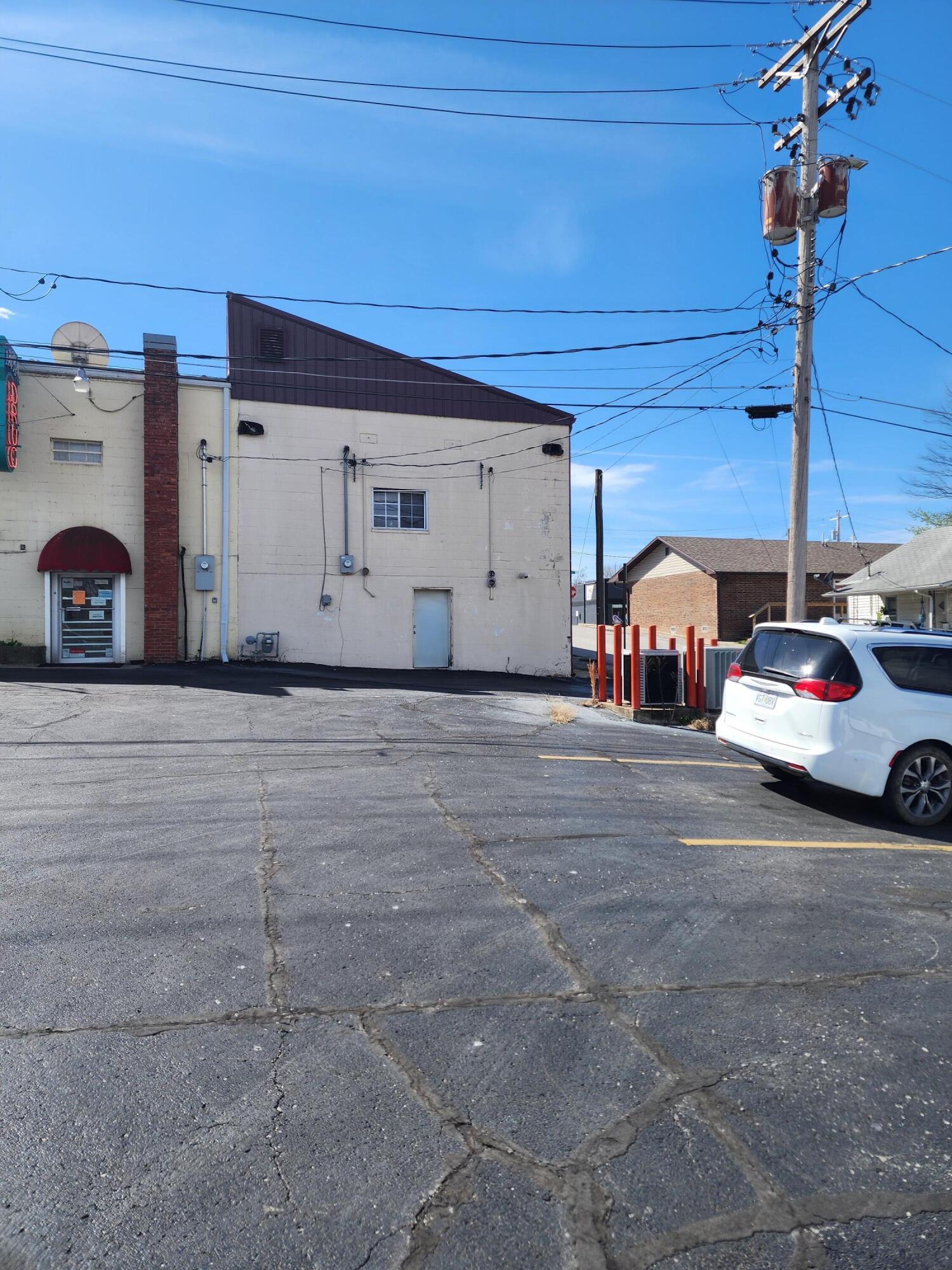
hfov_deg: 58.9
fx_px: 843
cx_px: 476
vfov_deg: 73.9
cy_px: 635
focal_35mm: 23
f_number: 1.8
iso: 12
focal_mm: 6.4
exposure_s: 1/850
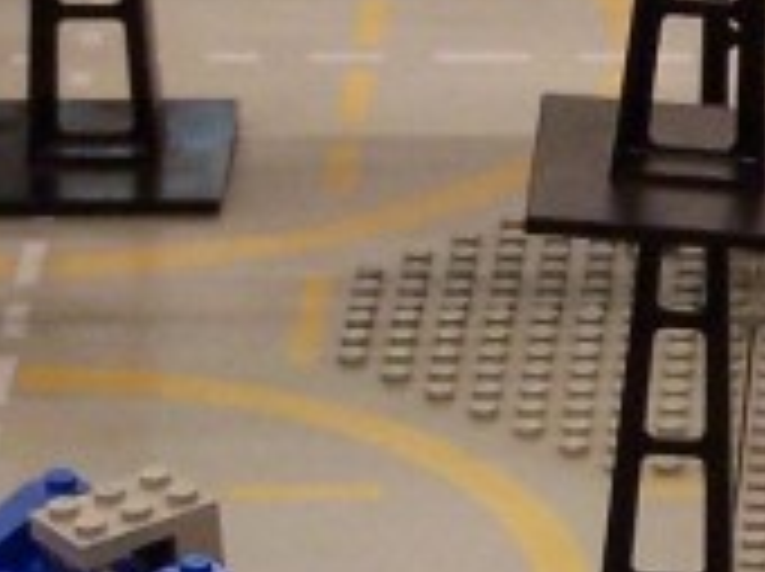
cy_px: 302
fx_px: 10924
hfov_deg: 4.0
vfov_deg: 3.0
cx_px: 1314
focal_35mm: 495
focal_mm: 13.7
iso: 140
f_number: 3.2
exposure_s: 1/8
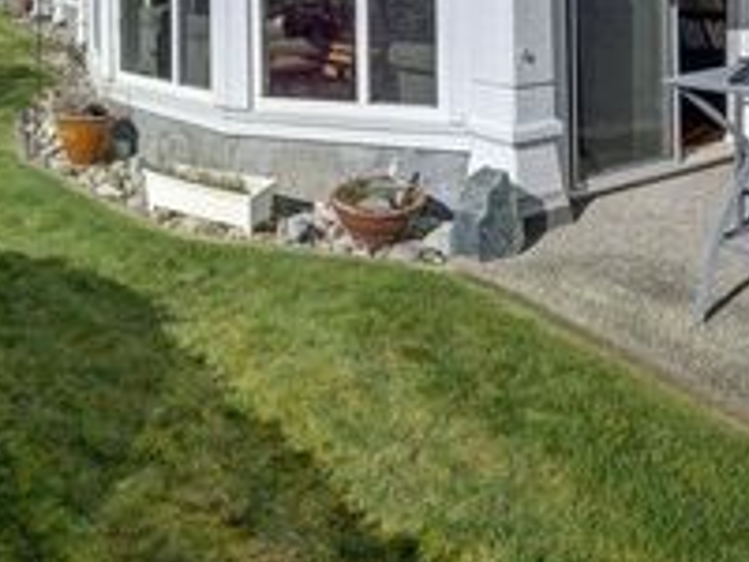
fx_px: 757
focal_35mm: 35
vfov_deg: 35.8
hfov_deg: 52.3
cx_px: 307
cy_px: -28
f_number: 11
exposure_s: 1/800
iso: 400
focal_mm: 7
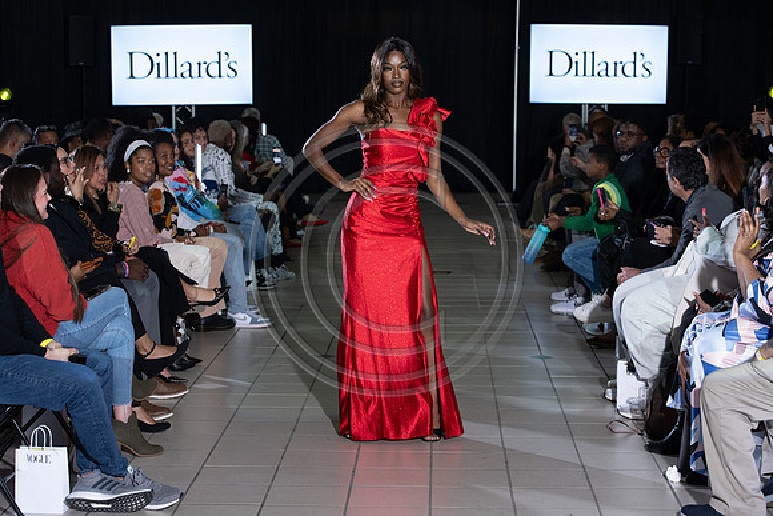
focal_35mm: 78
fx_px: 1675
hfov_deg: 26.0
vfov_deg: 17.5
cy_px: 258
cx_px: 386
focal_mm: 78
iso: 1250
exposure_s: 1/160
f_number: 5
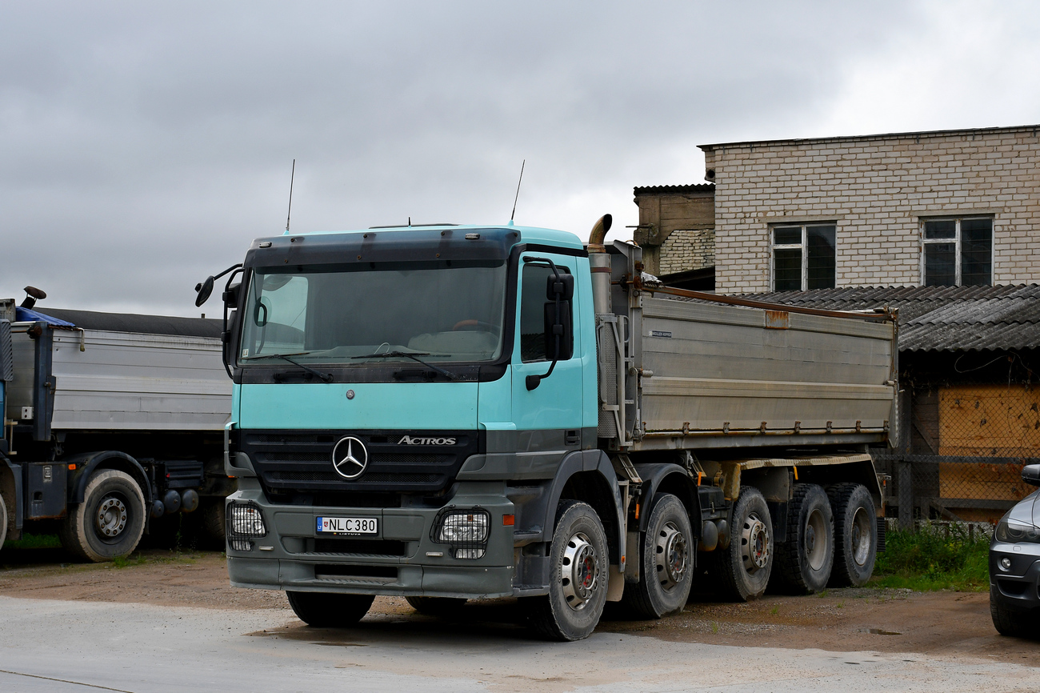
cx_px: 520
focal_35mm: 60
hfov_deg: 33.4
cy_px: 346
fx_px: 1733
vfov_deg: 22.6
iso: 200
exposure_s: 1/640
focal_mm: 40
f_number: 6.3
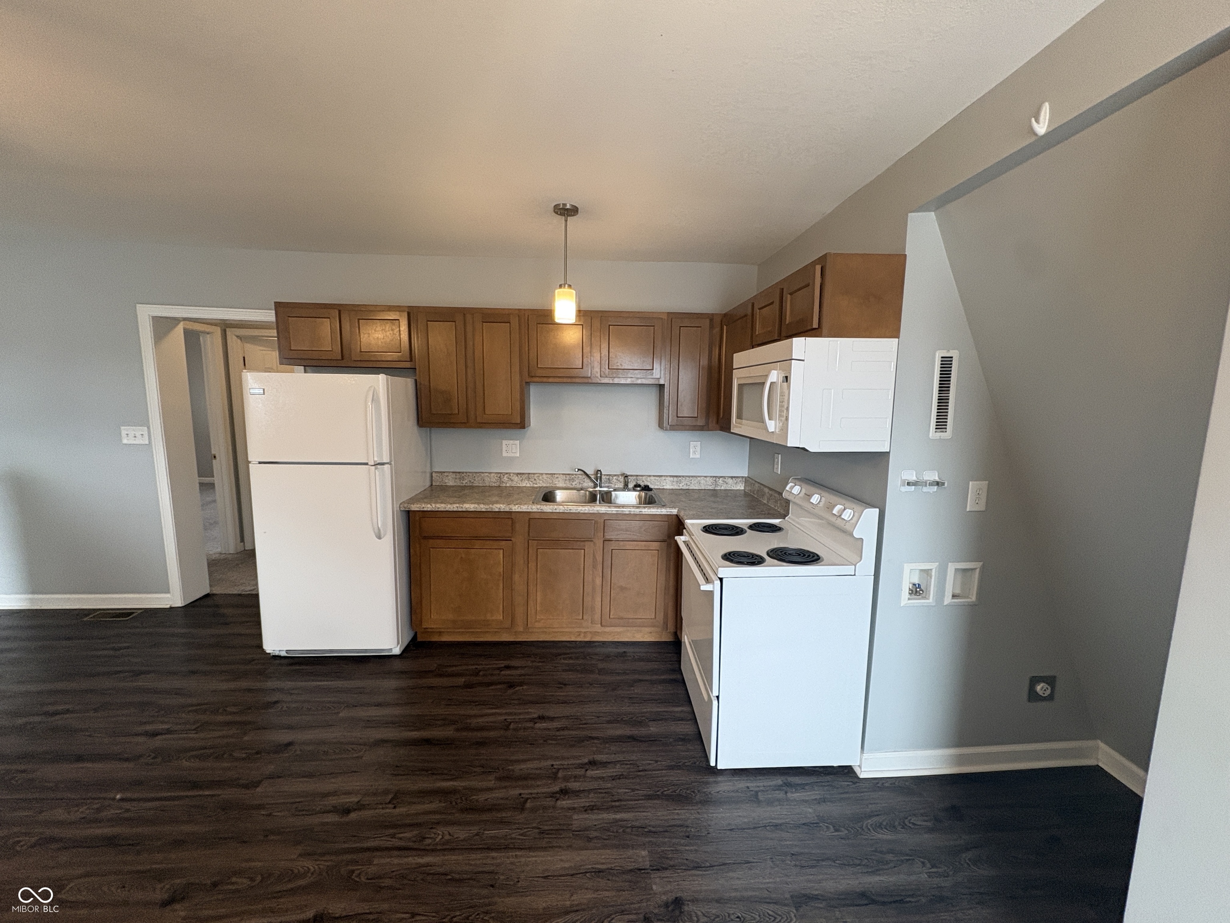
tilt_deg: -7.9
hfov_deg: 102.1
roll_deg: -1.1
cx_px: 615
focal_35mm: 14
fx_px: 497
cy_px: 462
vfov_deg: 85.7
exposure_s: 1/120
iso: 200
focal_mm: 2.22
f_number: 2.2
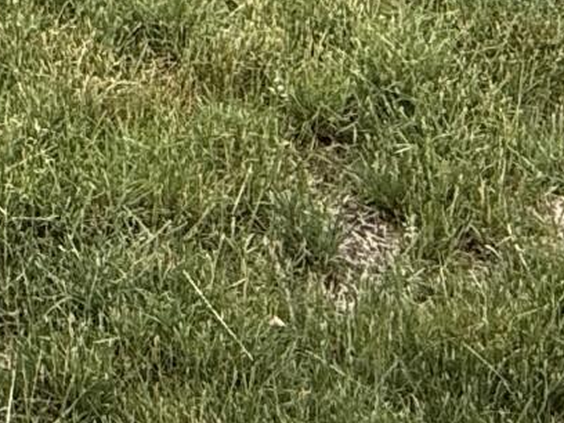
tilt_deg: -7.3
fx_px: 1678
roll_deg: +0.5
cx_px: -200
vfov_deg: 11.2
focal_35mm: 103
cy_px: -695
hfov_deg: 17.7
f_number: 2.2
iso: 64
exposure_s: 1/1656
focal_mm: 2.22
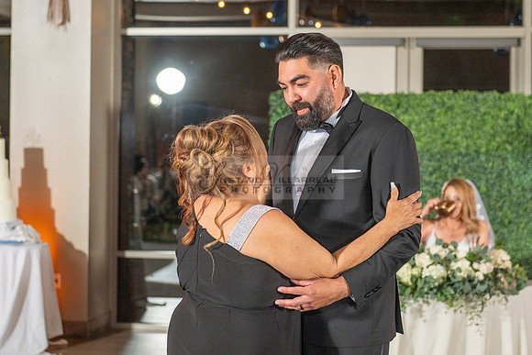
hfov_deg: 23.1
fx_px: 1303
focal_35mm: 88
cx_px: 289
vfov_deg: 15.5
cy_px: 138
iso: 800
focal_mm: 70
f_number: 3.5
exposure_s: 1/160
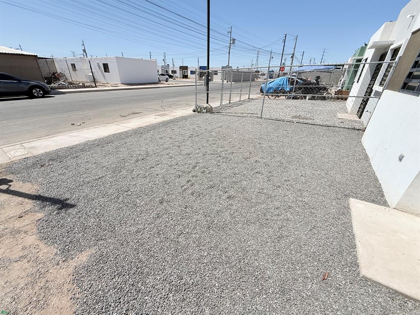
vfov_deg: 85.7
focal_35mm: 14
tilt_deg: -26.0
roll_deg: -1.3
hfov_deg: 102.1
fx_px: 170
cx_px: 210
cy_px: 158
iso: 50
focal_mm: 2.22
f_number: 2.2
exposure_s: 1/4425
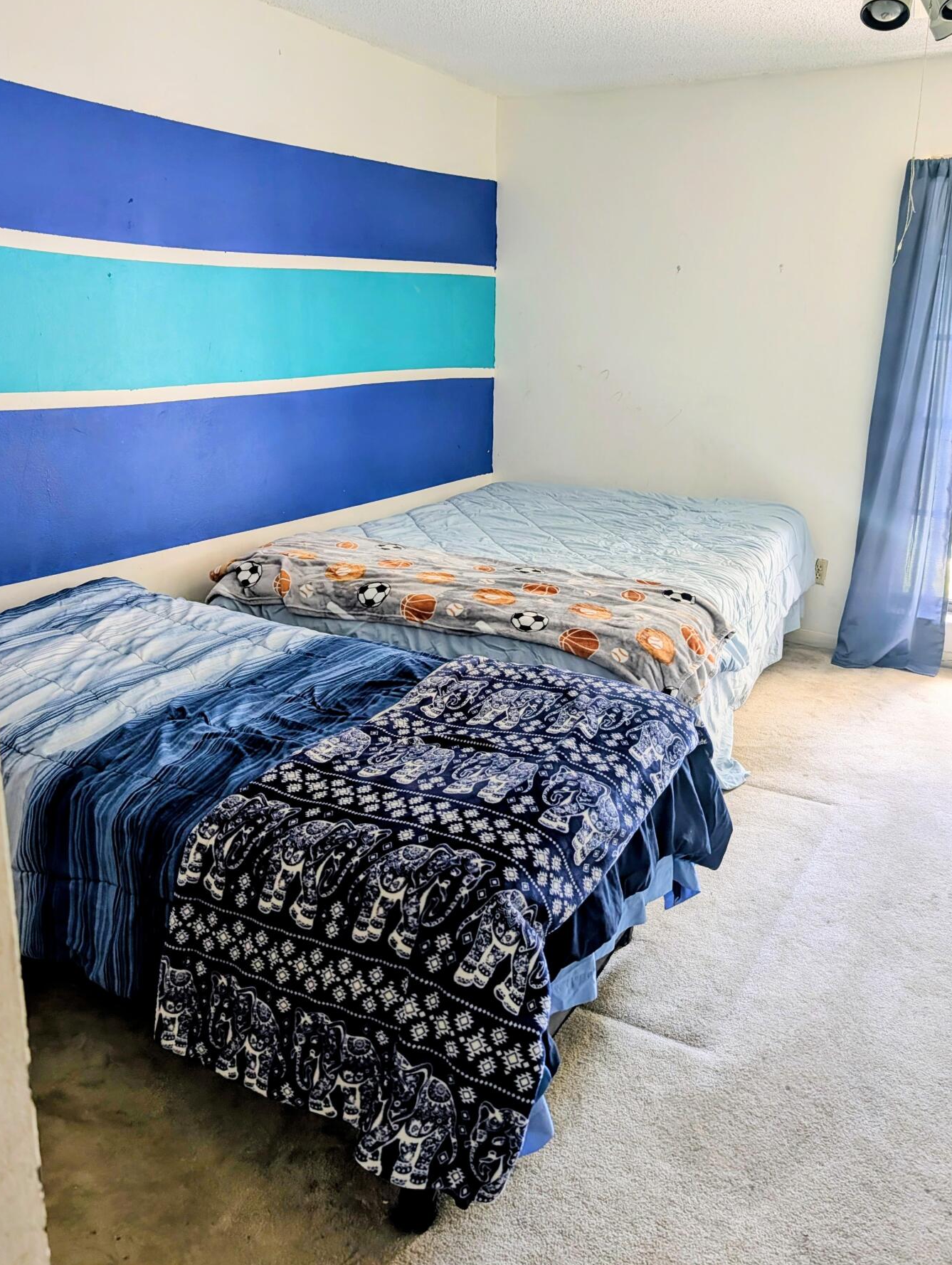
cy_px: 558
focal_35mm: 27
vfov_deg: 65.0
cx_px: 519
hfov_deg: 51.4
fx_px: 988
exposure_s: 1/97.5
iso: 180
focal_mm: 6.9
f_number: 1.68
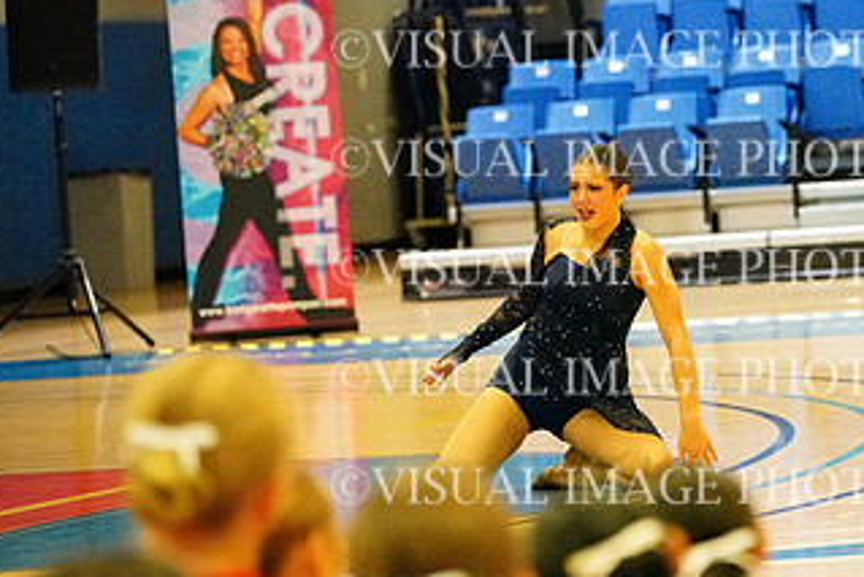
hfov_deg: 10.2
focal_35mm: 200
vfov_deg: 6.9
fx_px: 4802
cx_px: 723
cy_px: 213
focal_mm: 110
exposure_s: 1/1600
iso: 25600
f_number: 2.8
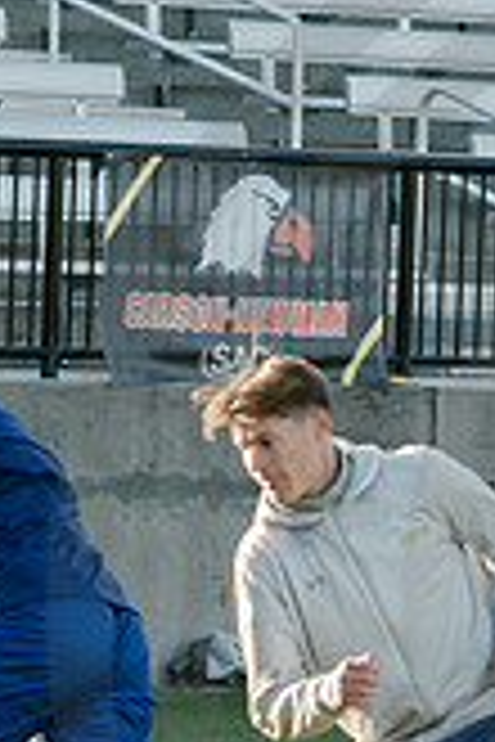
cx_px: 846
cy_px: 609
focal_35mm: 421
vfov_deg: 4.9
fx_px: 8682
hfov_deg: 3.3
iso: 1250
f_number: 6.3
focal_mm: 120
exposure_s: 1/1000
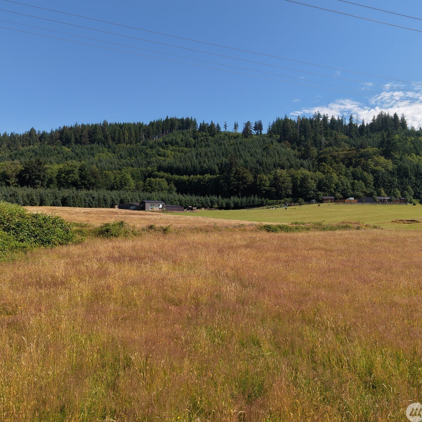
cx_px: 211
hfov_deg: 55.6
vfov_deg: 55.6
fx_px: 400
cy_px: 211
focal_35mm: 29
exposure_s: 1/4000
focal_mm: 8.67
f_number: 1.8
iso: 160
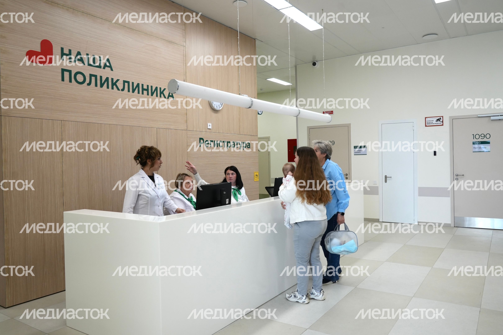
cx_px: 252
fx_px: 349
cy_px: 168
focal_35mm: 25
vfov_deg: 51.3
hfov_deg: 71.5
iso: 800
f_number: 5.6
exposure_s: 1/125
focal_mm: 25
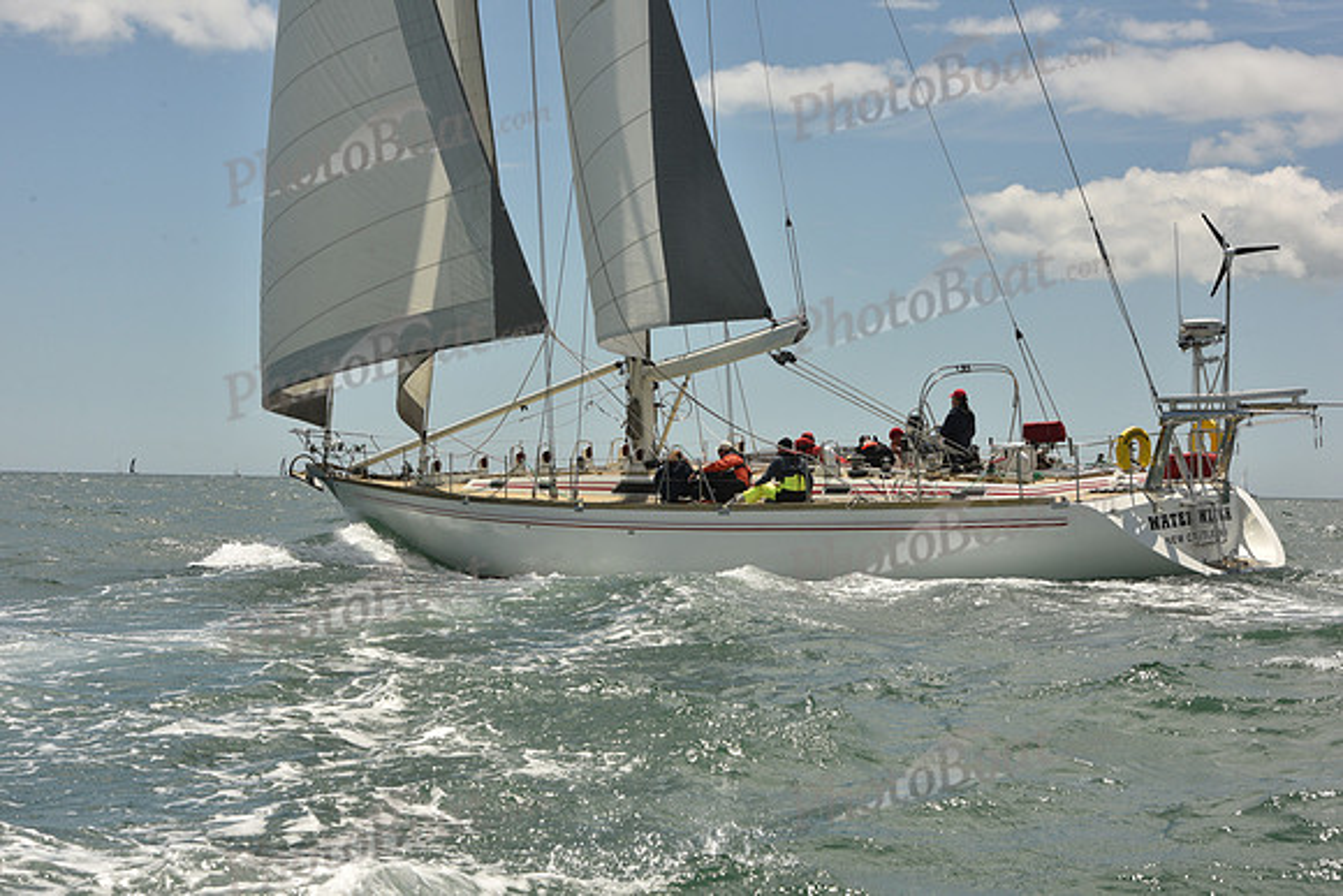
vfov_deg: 19.5
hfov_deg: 28.8
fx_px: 2612
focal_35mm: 70
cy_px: 448
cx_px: 672
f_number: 13
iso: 320
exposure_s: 1/800
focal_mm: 70
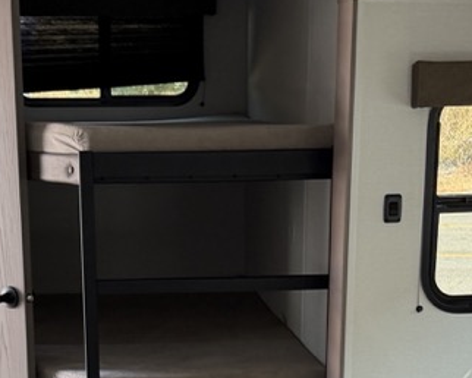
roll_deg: +2.0
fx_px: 1300
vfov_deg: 15.6
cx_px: 160
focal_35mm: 93
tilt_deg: -16.9
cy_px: 508
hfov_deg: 20.5
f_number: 1.78
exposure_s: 1/121
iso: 125
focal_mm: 6.76
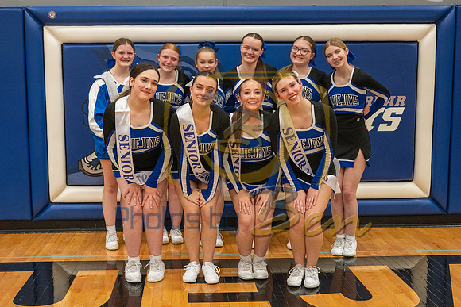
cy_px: 160
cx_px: 207
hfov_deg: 39.8
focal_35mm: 50
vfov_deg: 27.2
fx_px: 636
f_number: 3.2
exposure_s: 1/400
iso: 2500
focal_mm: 39
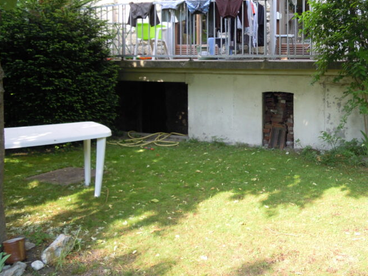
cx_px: 279
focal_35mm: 44
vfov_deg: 32.4
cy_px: 79
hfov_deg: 41.6
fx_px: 468
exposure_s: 1/125
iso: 100
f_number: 2.7
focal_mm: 5
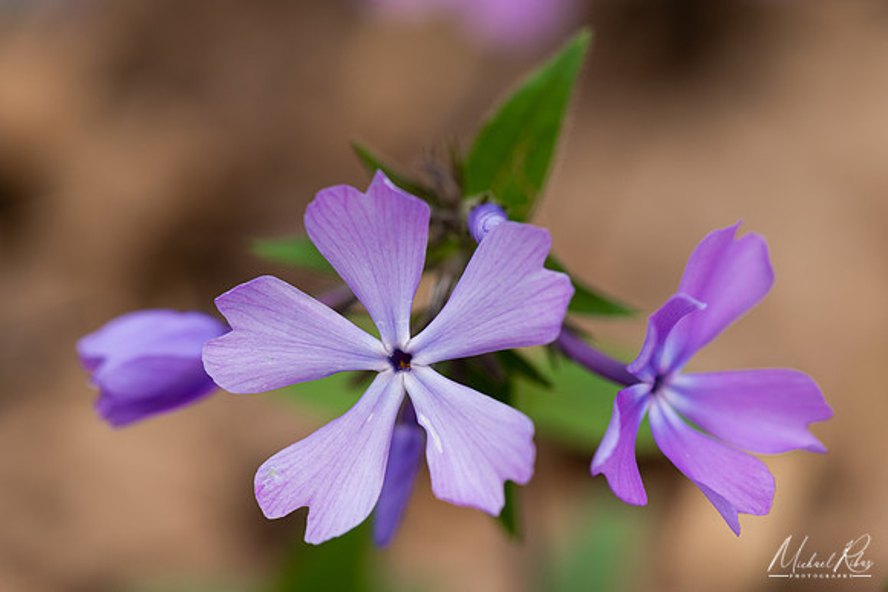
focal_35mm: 114
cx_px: 444
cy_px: 320
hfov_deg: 18.0
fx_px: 2803
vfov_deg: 12.1
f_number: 8
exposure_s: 1/60
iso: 100
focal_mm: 105
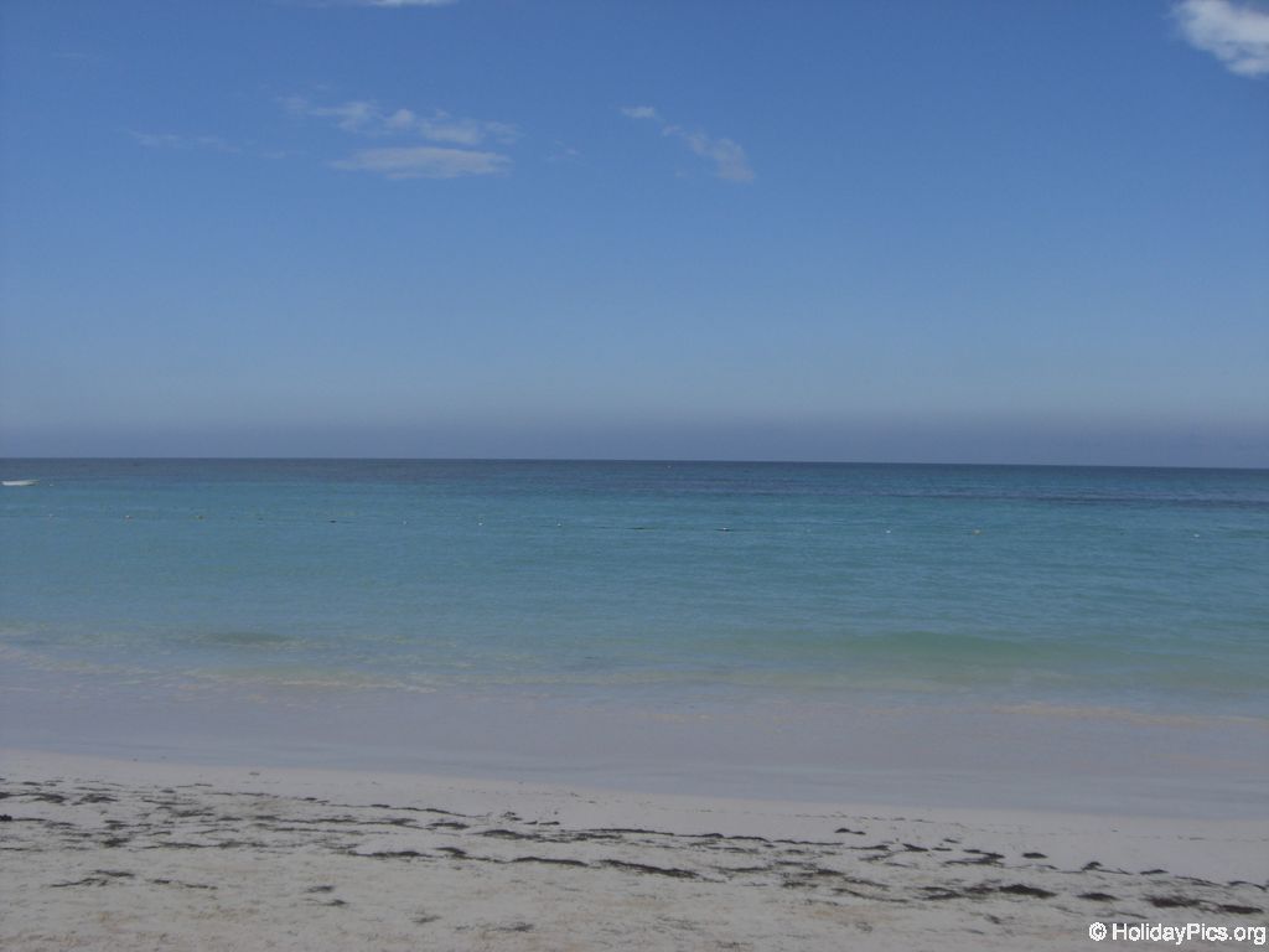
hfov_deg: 49.0
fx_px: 1393
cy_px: 476
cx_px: 634
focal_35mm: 38
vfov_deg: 37.7
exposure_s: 1/160
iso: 64
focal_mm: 6.2
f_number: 8
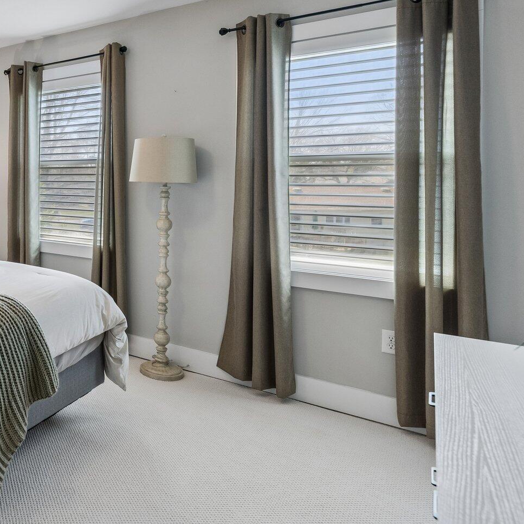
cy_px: 170
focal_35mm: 27
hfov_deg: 47.4
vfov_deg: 57.6
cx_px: -17
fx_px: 462
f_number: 7.1
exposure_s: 1/50
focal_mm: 15
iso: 400
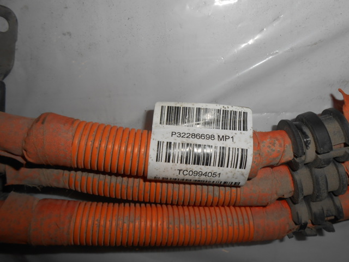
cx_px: 174
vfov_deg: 53.1
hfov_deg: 67.3
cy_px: 131
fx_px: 262
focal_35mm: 26
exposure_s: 1/25
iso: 80
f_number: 11.5
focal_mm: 4.6
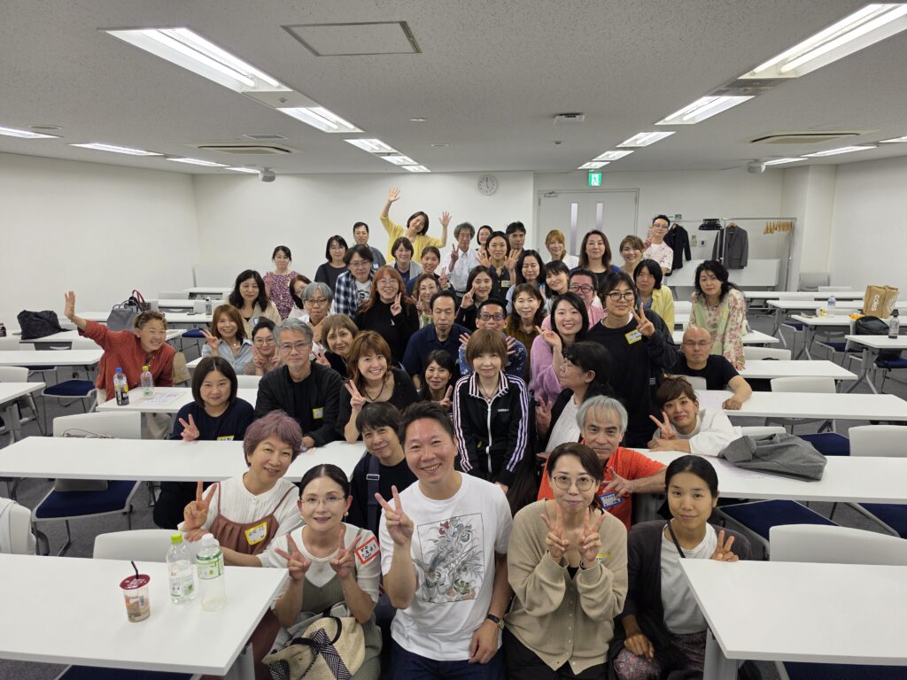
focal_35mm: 23
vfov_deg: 58.9
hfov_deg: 73.9
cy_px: 340
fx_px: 603
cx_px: 454
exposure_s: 1/100
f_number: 1.4
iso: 20
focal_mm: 6.5
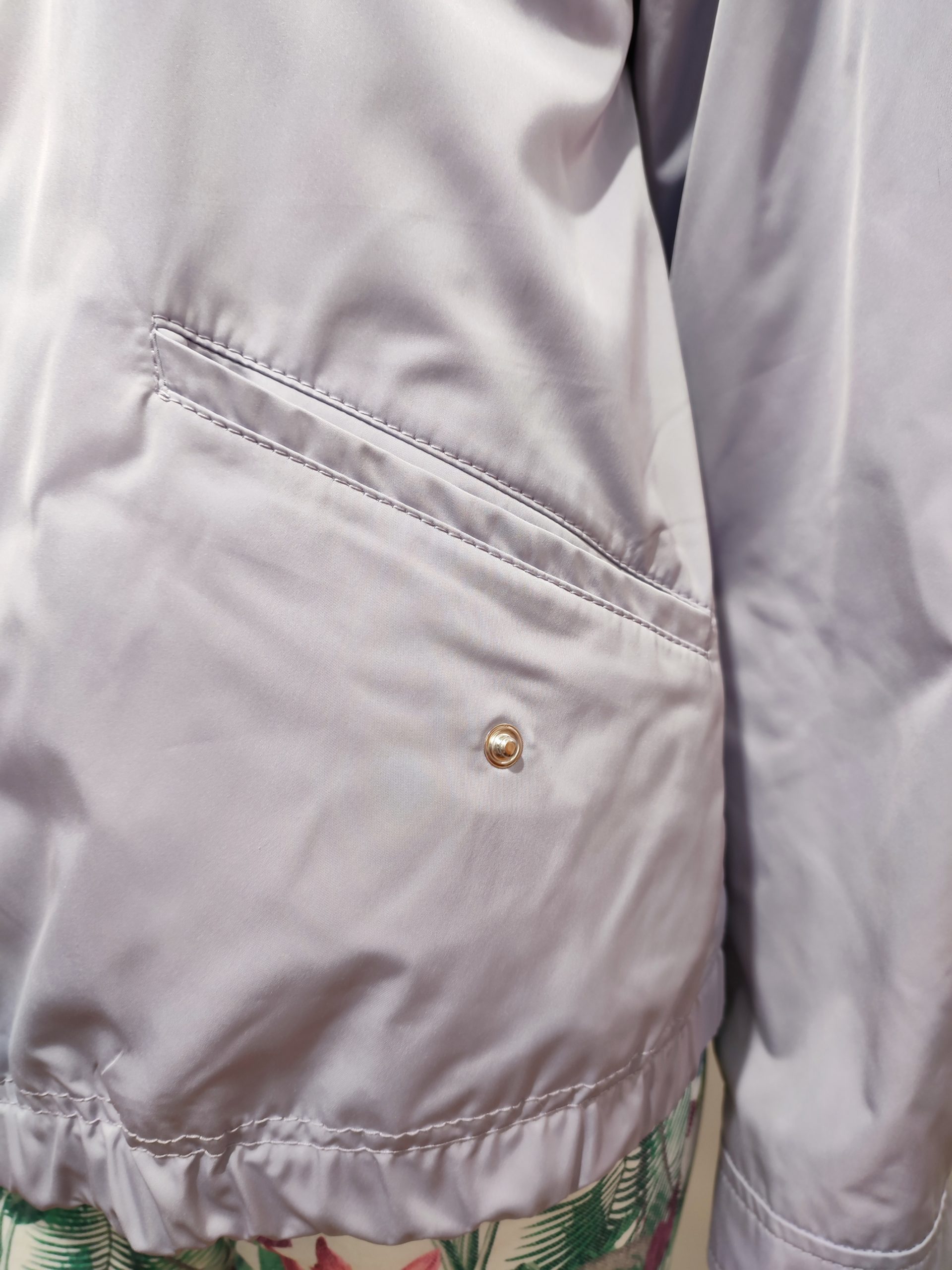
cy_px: 635
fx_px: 917
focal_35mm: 25
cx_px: 476
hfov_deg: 54.9
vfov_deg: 69.4
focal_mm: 6.04
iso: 174
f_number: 1.9
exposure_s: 1/50
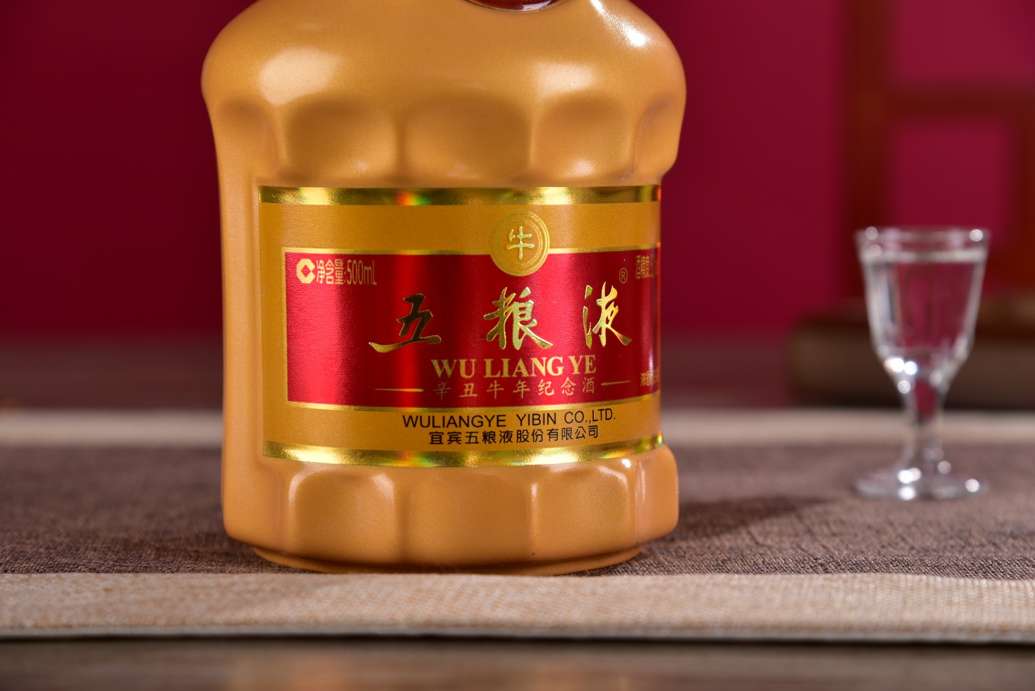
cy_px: 346
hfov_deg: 17.1
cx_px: 518
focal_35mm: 120
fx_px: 3451
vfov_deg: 11.4
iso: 100
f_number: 6.3
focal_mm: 120
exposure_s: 1/125
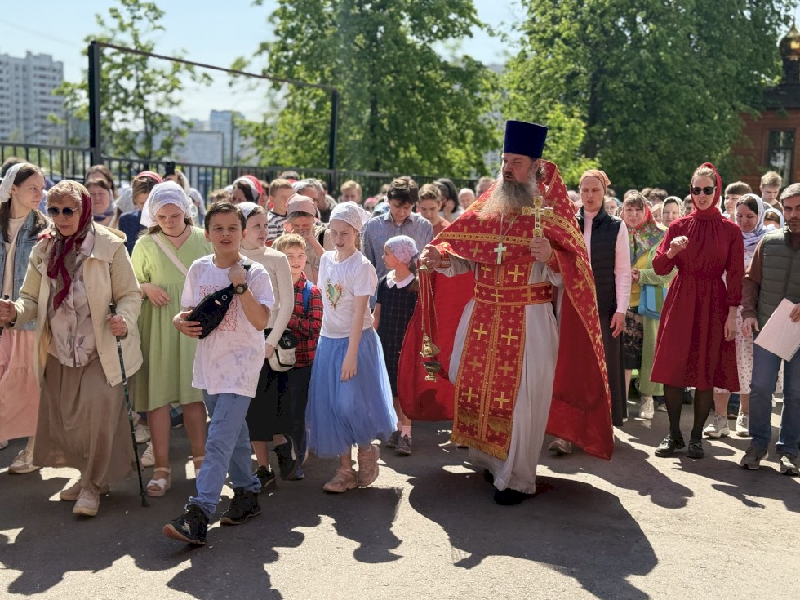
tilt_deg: -11.4
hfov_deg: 38.9
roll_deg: +1.3
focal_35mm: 49
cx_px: 402
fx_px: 1132
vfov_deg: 29.7
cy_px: 304
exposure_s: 1/2976
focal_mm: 6.76
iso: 100
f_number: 1.78
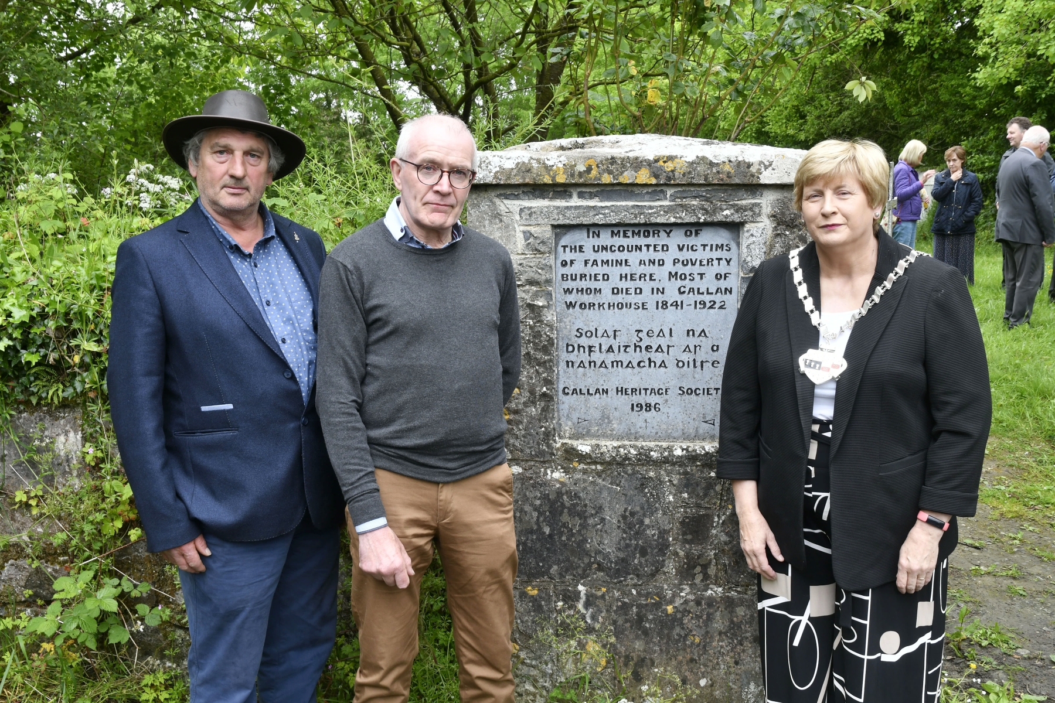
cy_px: 352
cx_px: 528
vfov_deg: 35.5
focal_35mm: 38
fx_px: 1099
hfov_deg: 51.3
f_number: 8
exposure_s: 1/30
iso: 320
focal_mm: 25
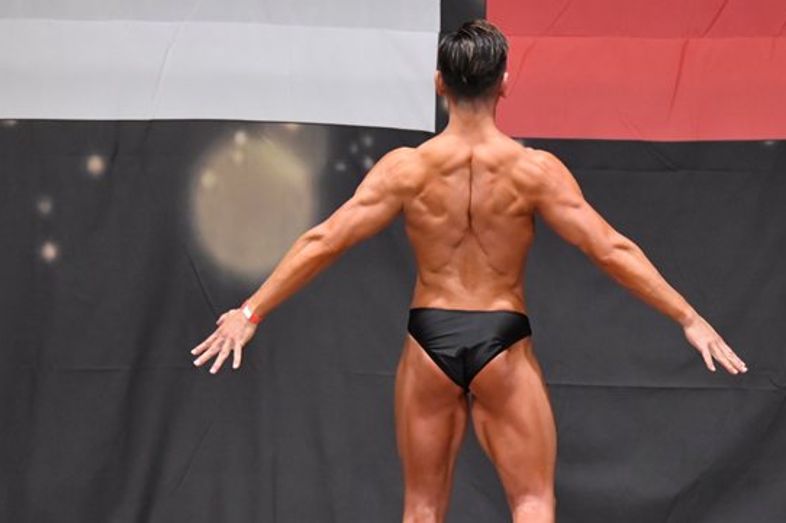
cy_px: 353
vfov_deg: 4.3
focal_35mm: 322
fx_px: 7028
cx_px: 497
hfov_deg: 6.4
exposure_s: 1/400
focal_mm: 150
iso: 6400
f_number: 5.6
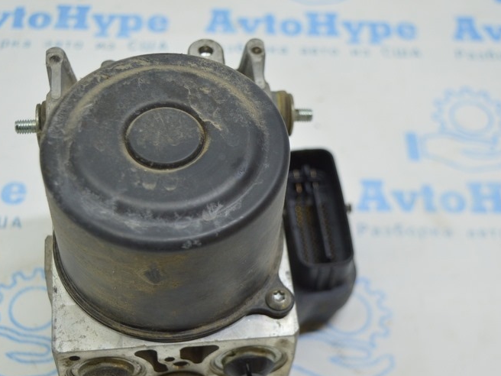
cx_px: 221
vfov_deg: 24.1
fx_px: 879
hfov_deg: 31.8
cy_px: 235
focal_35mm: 61
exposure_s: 1/60
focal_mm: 27
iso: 400
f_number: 4
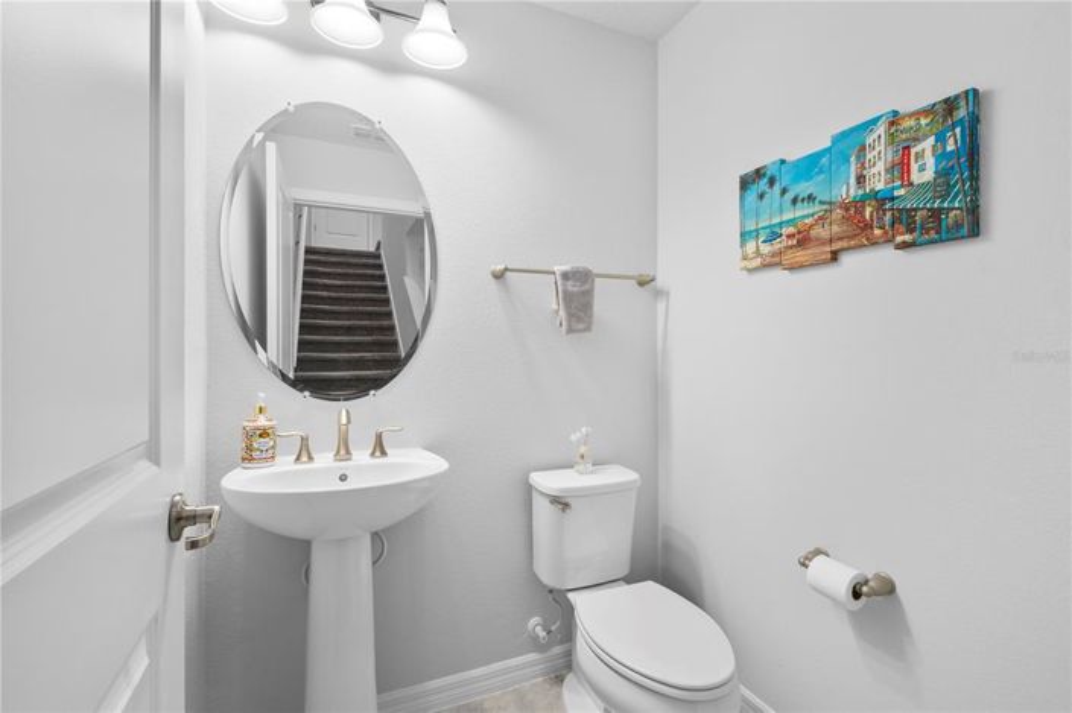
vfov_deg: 77.2
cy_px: 356
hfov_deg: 100.4
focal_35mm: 15
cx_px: 536
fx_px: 446
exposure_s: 1/1.67
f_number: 7.1
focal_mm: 10
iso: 100
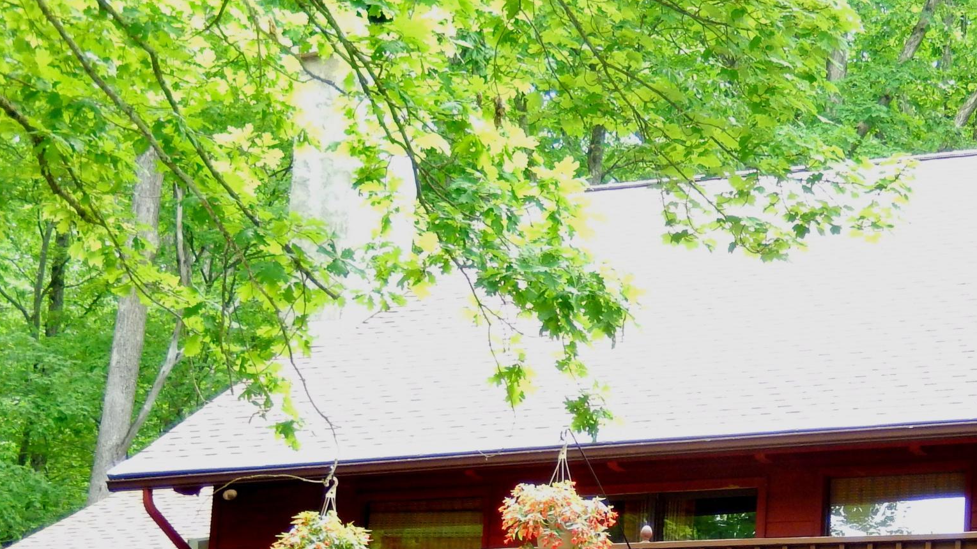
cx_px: 807
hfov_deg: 17.1
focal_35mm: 124
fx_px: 3212
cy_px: 612
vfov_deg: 9.7
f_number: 4.6
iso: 200
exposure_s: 1/30
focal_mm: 10.4
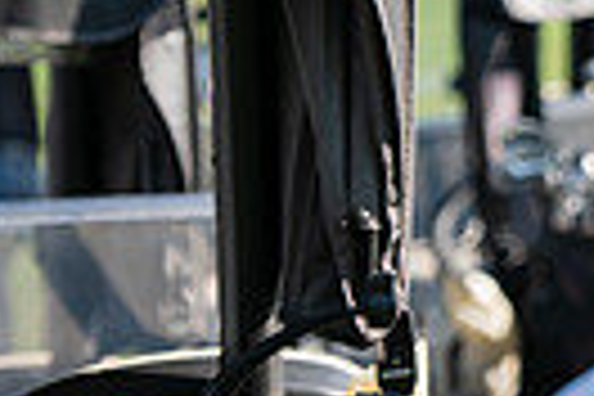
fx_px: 8678
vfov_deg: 2.6
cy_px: -29
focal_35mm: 526
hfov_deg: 3.9
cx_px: 1035
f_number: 3.5
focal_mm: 120
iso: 100
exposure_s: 1/640
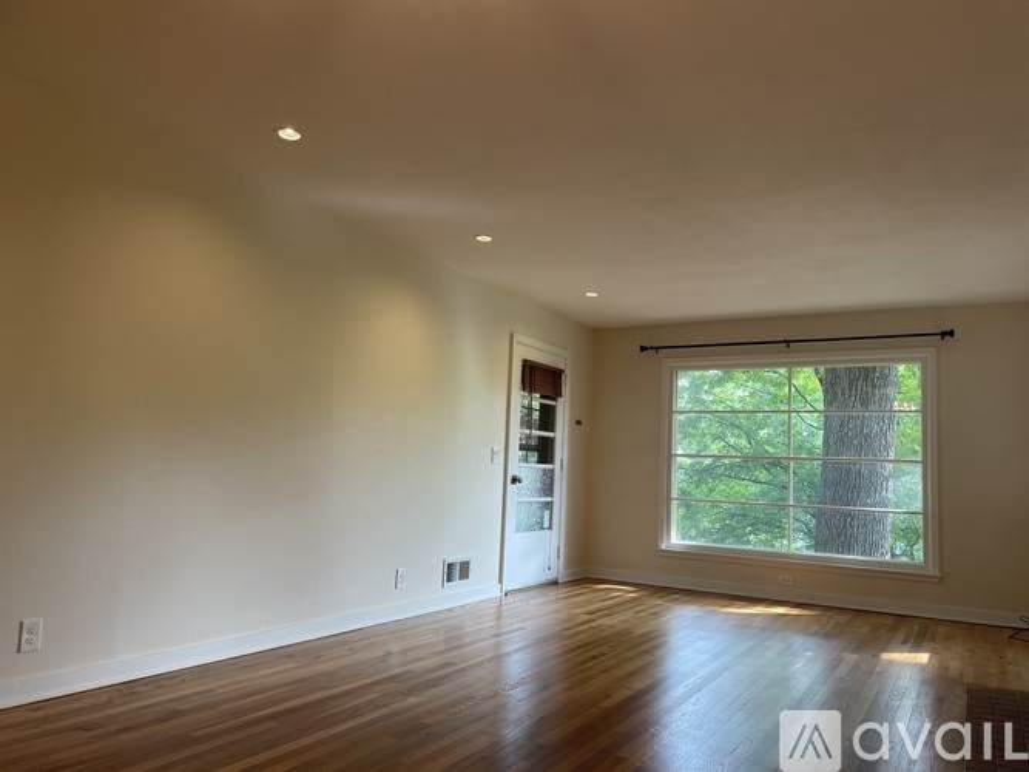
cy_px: 386
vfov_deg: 53.0
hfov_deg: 67.3
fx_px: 773
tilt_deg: +5.8
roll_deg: -2.6
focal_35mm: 26
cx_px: 514
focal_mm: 4.2
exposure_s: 1/120
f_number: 1.6
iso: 64
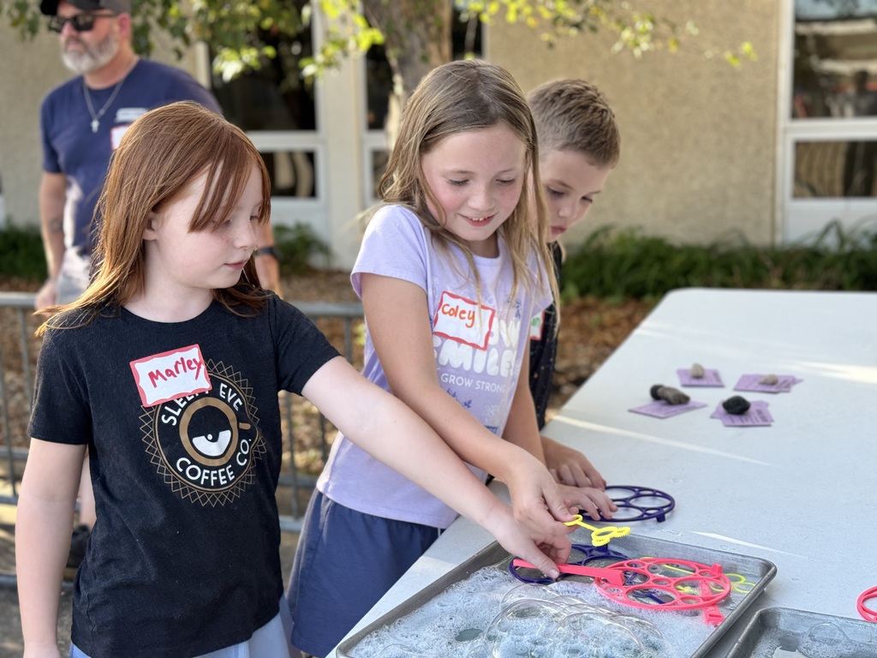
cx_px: 438
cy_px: 329
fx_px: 1216
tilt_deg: -10.6
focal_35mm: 48
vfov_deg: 30.3
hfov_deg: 39.7
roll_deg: +1.1
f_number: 1.78
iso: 64
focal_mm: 6.76
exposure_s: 1/488
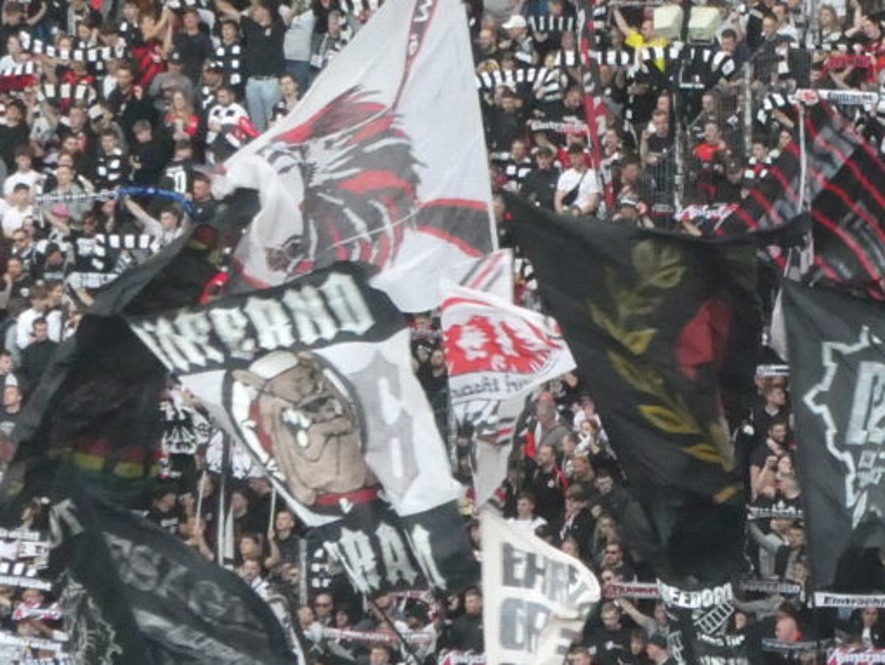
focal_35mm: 580
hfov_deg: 3.4
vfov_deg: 2.6
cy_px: 377
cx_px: 765
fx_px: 14835
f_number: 5.6
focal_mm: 33.2
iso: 800
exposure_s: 1/80
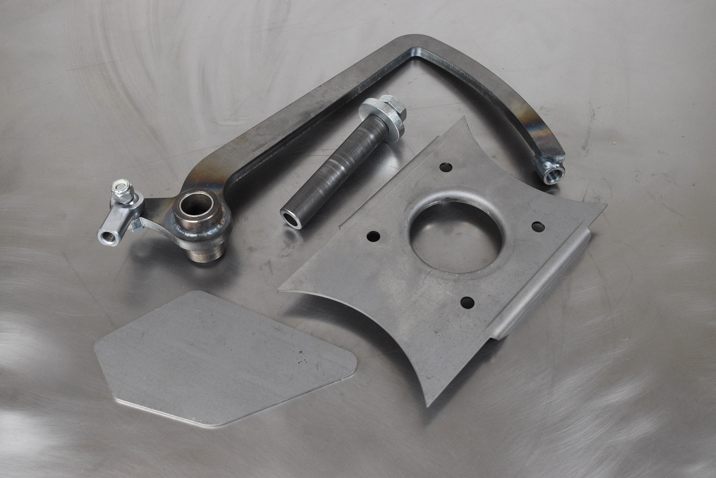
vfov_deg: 29.0
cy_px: 239
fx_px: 926
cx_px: 358
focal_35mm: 46
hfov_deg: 42.3
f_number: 6.3
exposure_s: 1/160
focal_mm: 31
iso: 1250
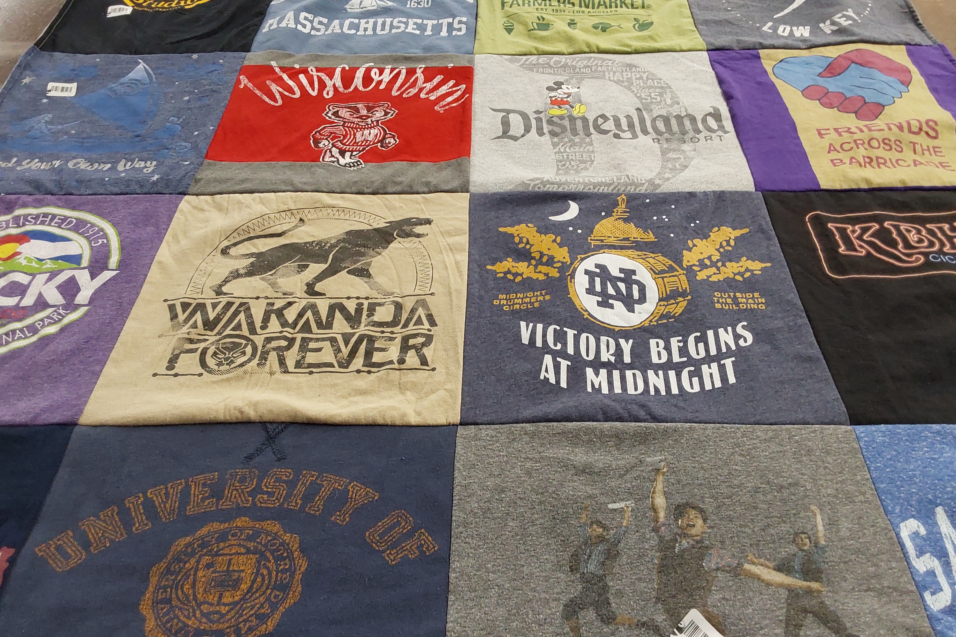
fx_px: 797
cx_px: 483
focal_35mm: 30
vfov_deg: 43.6
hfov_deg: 61.9
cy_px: 334
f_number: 1.9
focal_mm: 2.91
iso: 125
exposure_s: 1/50
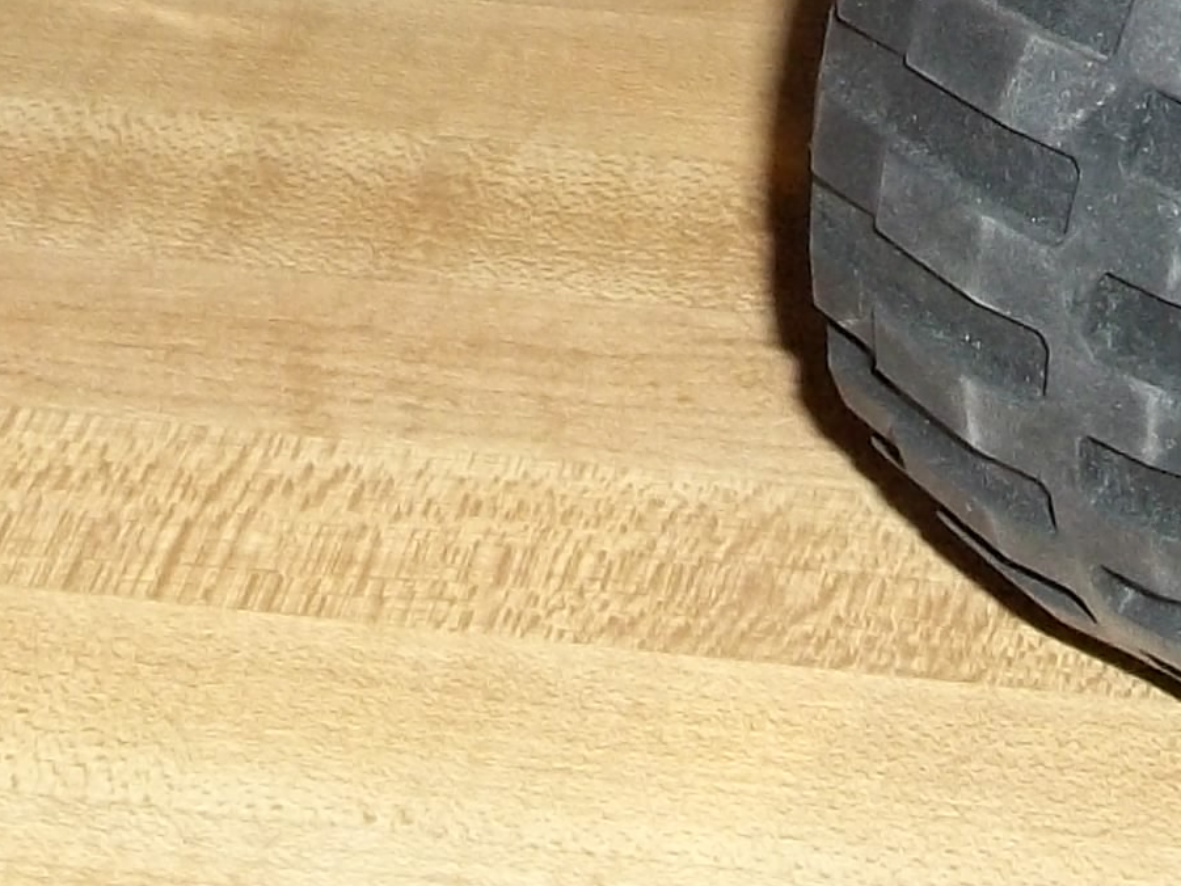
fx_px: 5357
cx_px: 992
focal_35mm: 157
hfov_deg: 12.5
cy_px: -841
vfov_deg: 8.9
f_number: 3.3
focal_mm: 5.9
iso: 160
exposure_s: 1/30
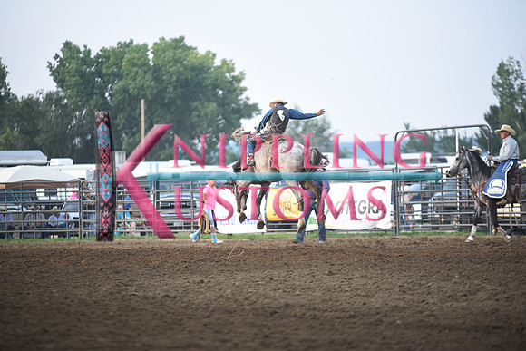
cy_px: 176
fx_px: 2923
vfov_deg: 6.9
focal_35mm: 200
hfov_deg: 10.3
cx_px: 263
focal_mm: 200
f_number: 2.8
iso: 1250
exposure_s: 1/1600
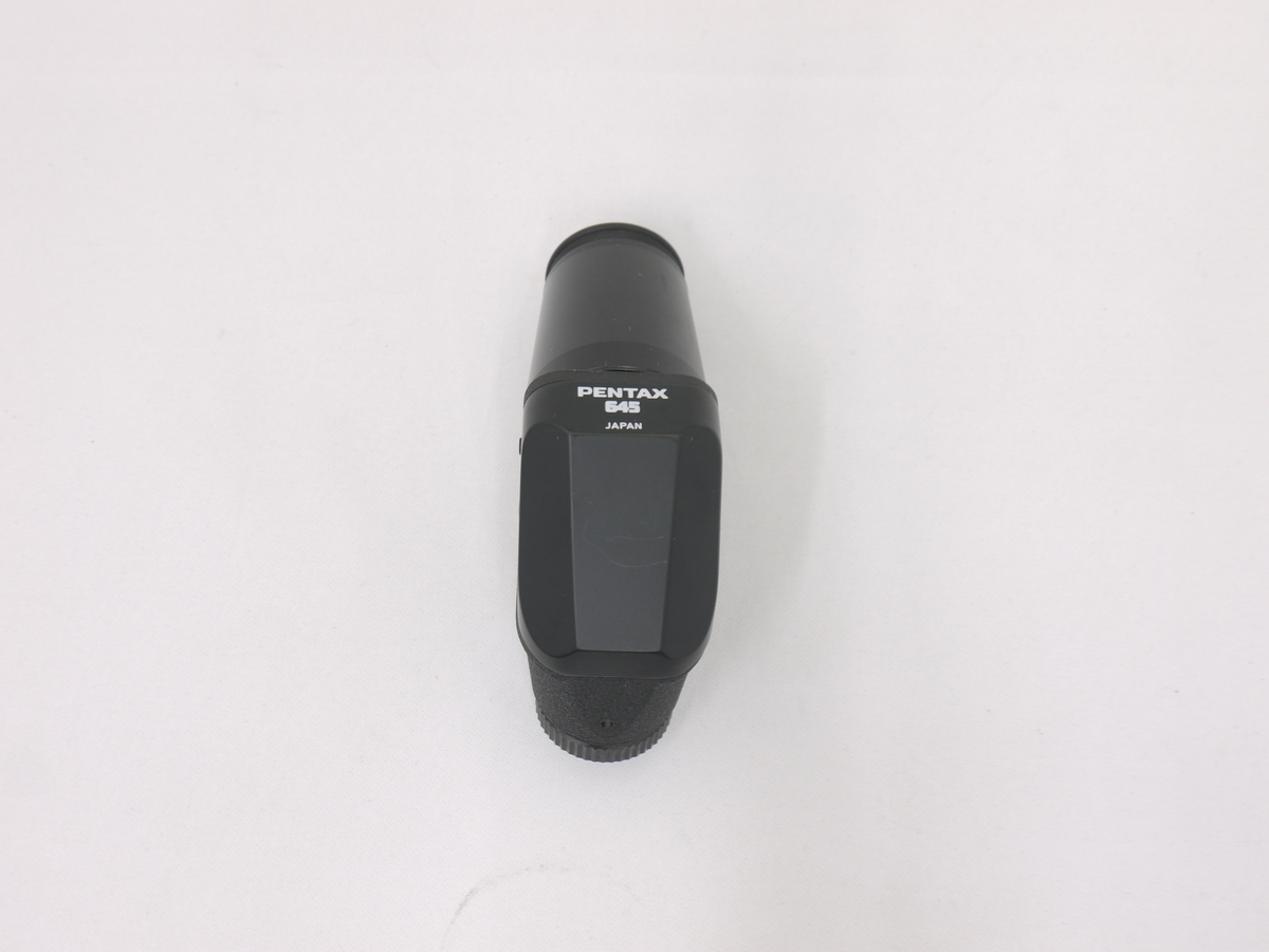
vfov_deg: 37.7
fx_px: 1393
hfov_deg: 49.0
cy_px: 476
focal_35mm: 38
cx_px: 634
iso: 100
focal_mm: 19
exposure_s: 1/4
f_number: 8
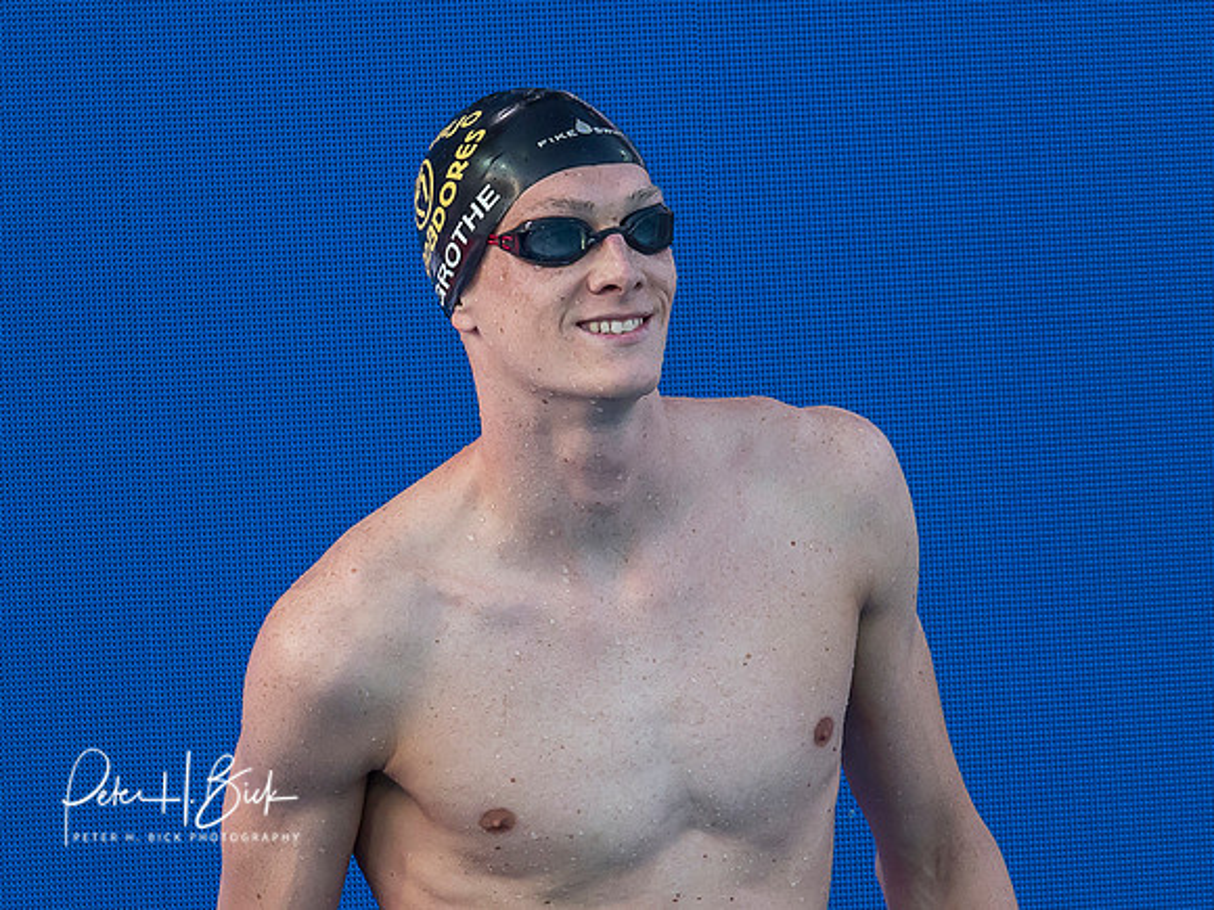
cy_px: 592
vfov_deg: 2.4
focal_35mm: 619
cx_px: 415
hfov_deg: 3.2
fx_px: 21723
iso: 640
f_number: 4
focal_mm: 150
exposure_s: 1/1000
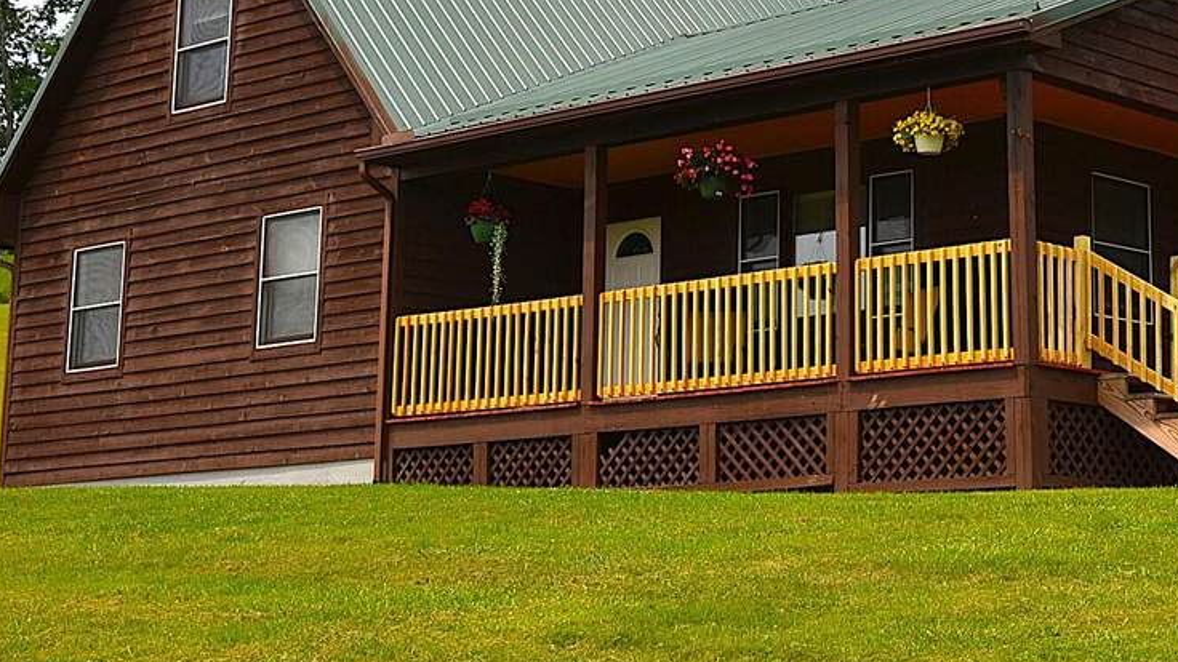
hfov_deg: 25.5
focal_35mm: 82
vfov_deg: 14.6
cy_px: 79
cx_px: 917
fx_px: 2561
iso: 100
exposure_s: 1/320
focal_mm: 30
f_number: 9
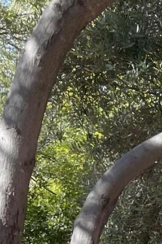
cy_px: 506
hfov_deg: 8.6
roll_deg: -3.0
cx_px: 395
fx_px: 974
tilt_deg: -8.8
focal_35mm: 144
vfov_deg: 12.4
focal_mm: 5.1
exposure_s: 1/528
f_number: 1.6
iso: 32
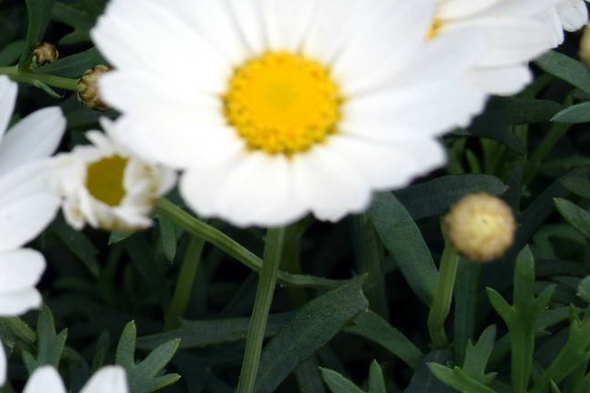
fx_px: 3589
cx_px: -172
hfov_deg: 9.2
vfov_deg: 6.3
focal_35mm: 219
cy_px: 52
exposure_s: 1/400
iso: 200
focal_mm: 44
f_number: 10
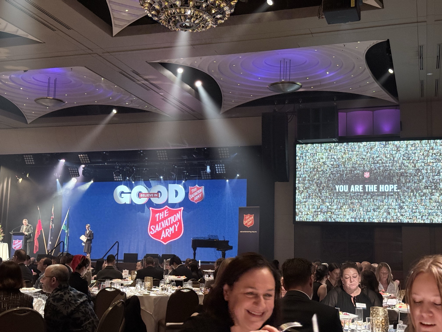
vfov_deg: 30.3
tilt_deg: +8.2
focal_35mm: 48
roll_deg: -1.2
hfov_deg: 39.7
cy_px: 166
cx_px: 221
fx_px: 613
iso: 125
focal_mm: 6.76
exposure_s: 1/50
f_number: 1.78
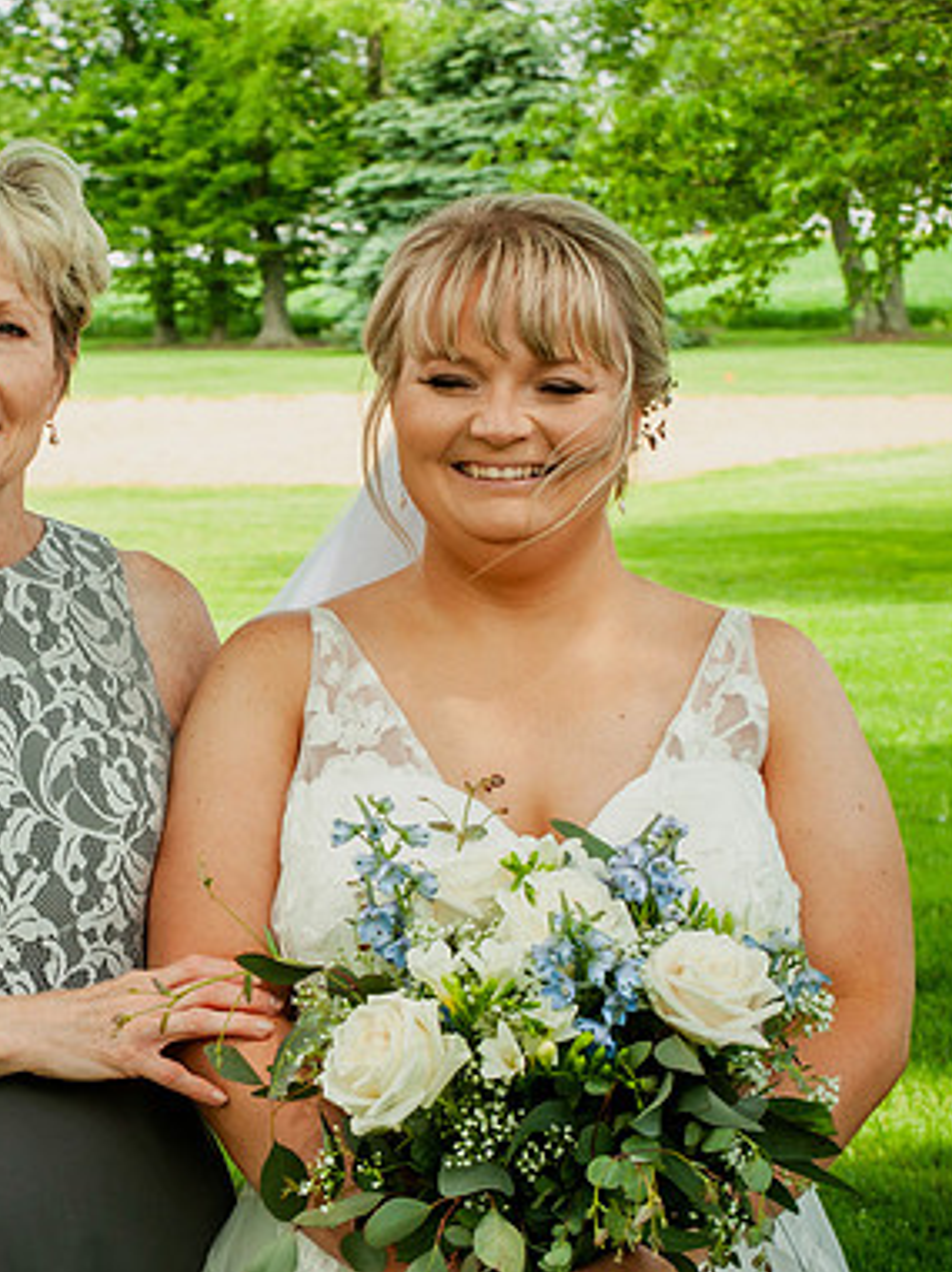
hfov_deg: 12.2
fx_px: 4435
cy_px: 633
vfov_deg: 16.3
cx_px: 284
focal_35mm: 121
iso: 200
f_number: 8
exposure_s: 1/250
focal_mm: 55
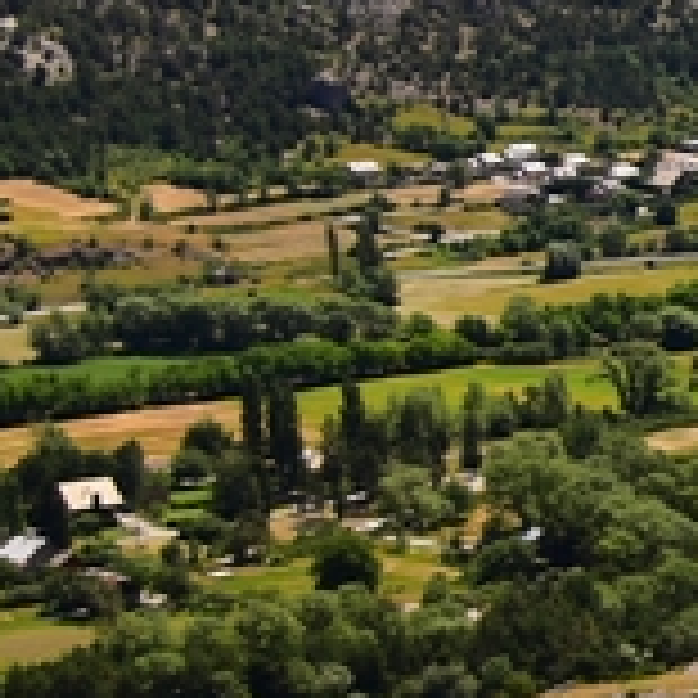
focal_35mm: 165
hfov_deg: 9.0
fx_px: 3764
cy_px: 124
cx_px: 1927
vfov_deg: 10.6
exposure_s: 1/125
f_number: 10
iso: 100
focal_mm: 20
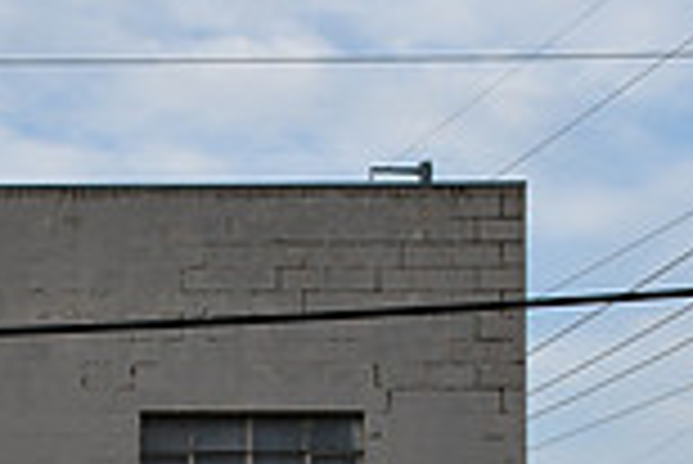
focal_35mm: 158
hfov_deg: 12.3
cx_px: -387
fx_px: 3044
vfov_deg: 8.5
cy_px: 655
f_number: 7.1
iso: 200
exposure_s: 1/250
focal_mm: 28
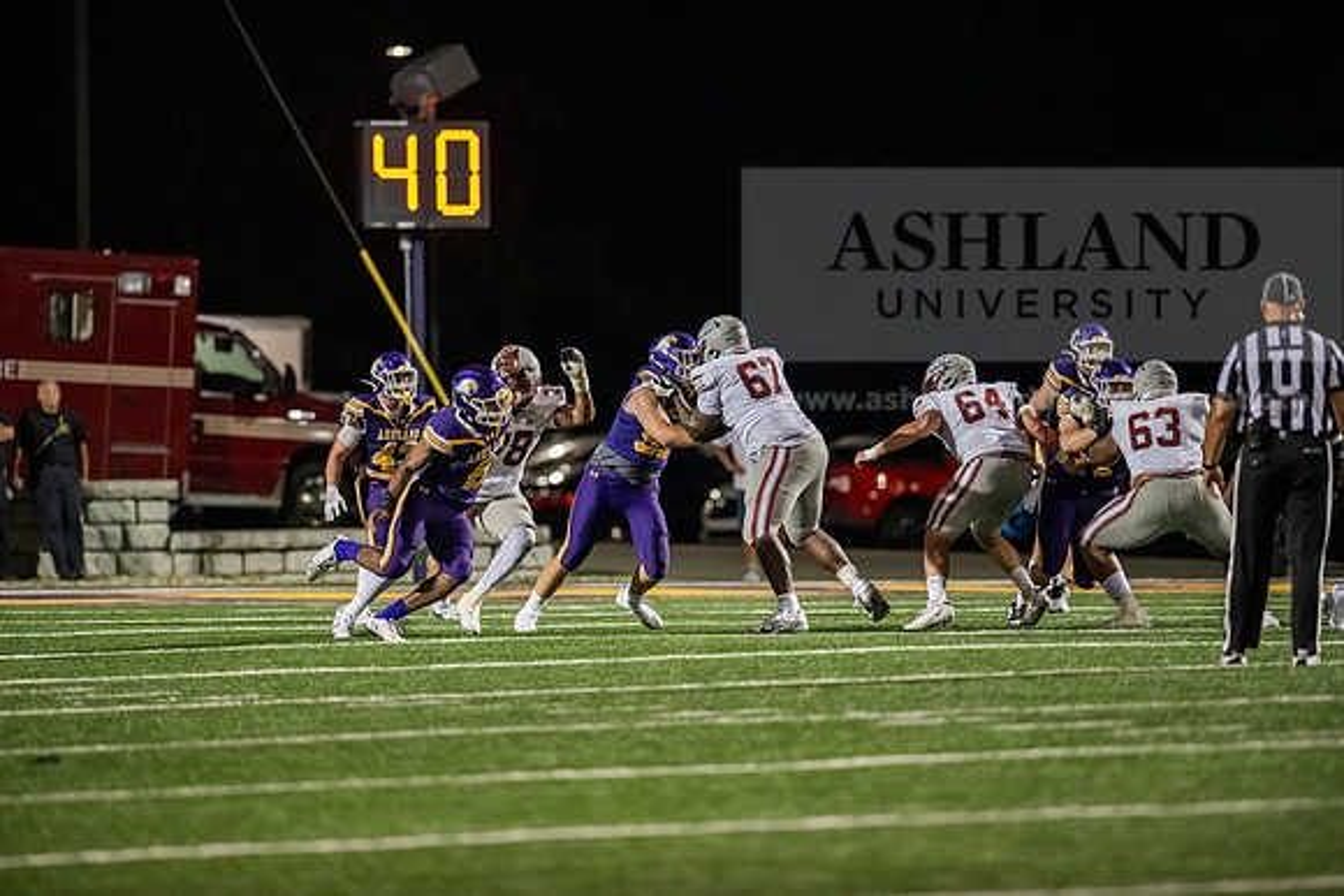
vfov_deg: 4.6
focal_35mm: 300
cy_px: 448
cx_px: 672
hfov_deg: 6.9
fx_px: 11202
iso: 6400
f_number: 2.8
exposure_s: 1/800
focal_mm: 300
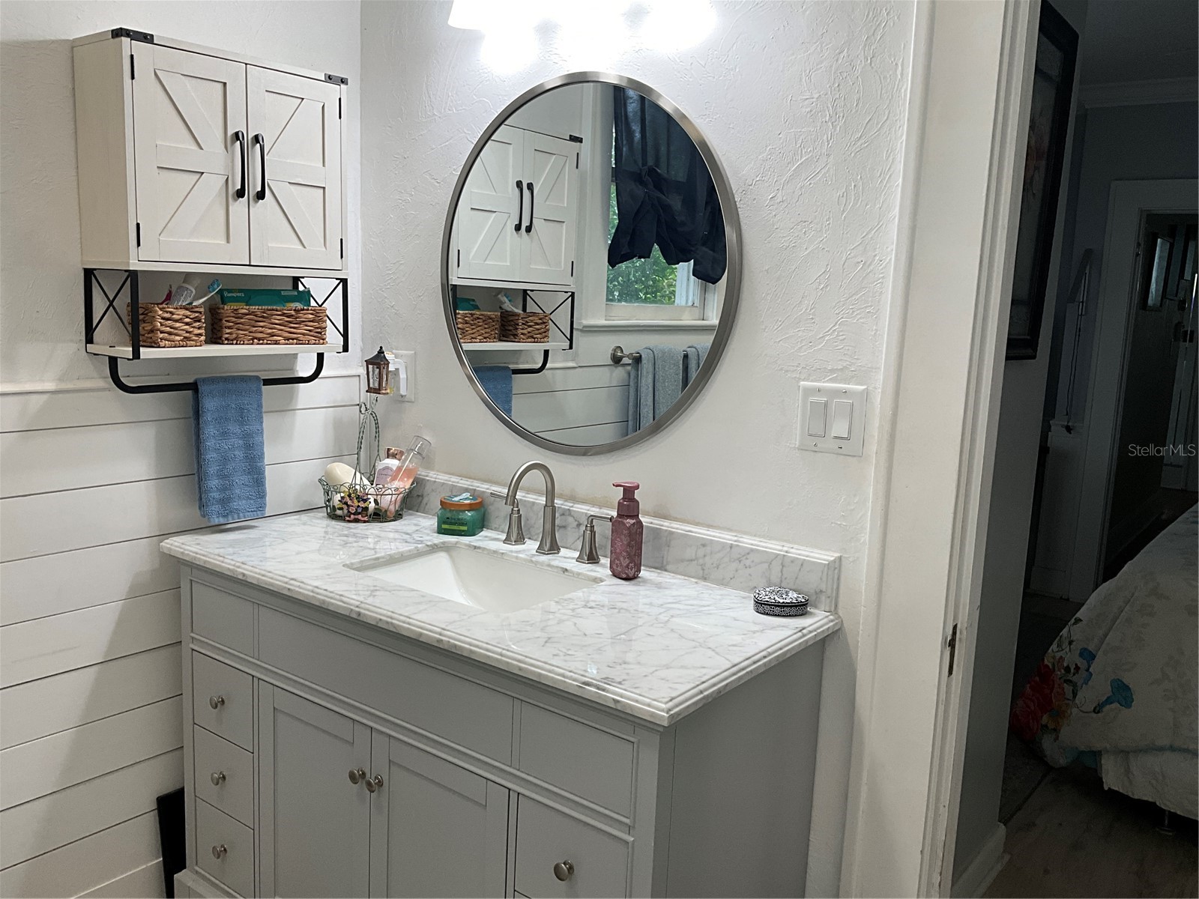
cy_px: 450
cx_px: 600
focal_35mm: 29
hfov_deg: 61.7
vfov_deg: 48.2
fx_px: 1004
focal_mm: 3
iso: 50
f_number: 1.8
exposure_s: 1/120
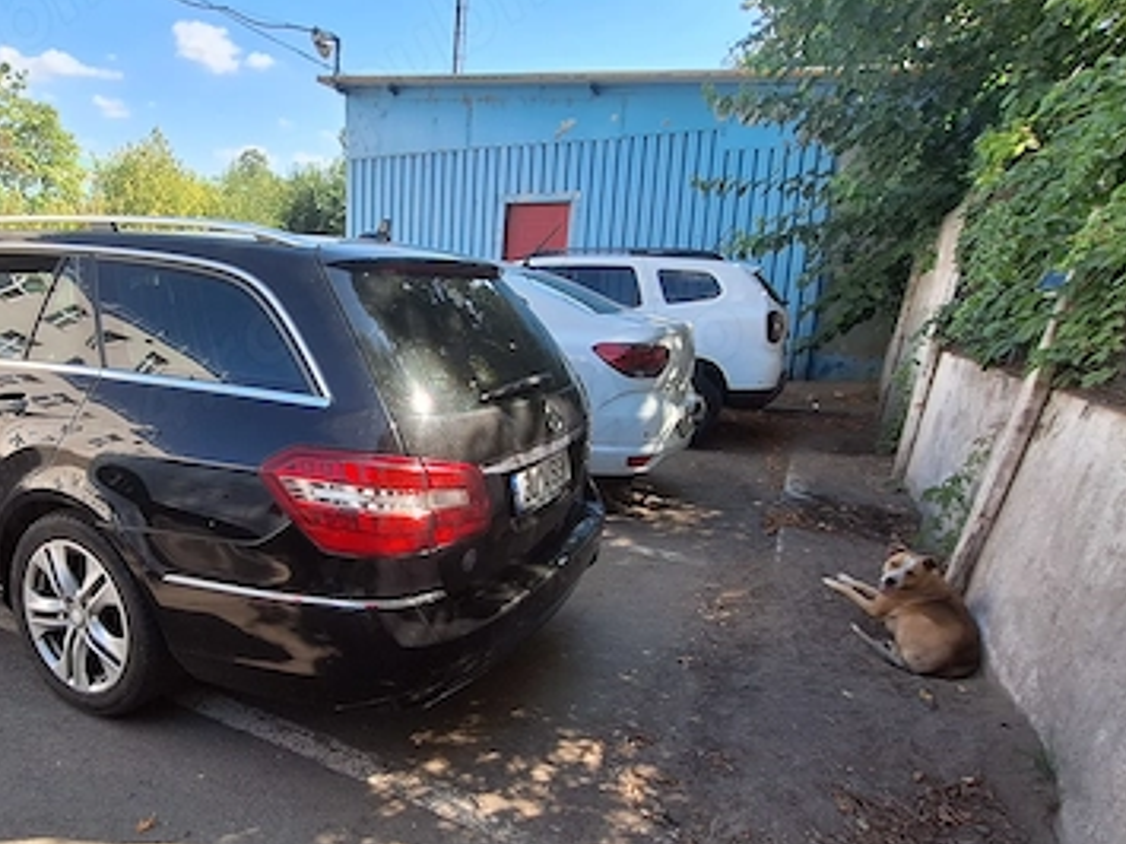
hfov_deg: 72.3
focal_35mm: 22
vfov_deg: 60.7
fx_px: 715
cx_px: 314
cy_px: 492
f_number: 2.2
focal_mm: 1.74
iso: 40
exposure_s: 1/645
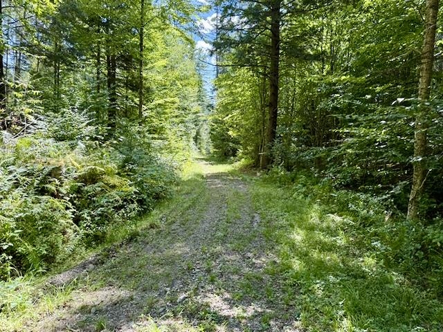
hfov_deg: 71.6
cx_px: 222
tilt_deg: -7.1
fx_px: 307
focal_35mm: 24
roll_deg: -2.1
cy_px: 166
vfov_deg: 56.8
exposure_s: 1/528
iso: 100
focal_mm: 6.76
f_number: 1.78
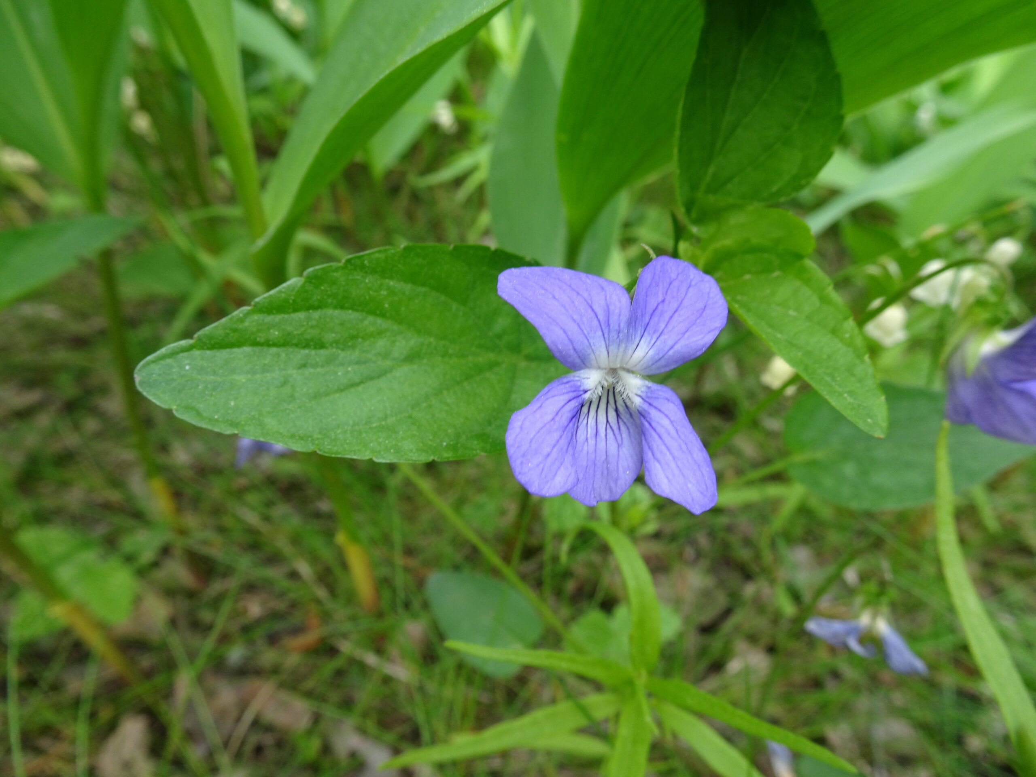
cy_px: 388
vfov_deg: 56.8
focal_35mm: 24
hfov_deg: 71.6
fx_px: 718
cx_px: 518
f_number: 3.5
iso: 80
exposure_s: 1/60
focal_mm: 4.1
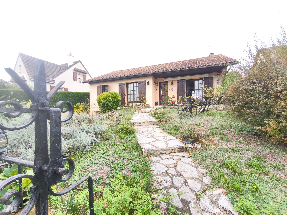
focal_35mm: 15
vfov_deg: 81.7
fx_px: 124
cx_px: 144
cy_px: 108
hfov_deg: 98.2
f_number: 2.2
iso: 50
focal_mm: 1.91
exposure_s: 1/116
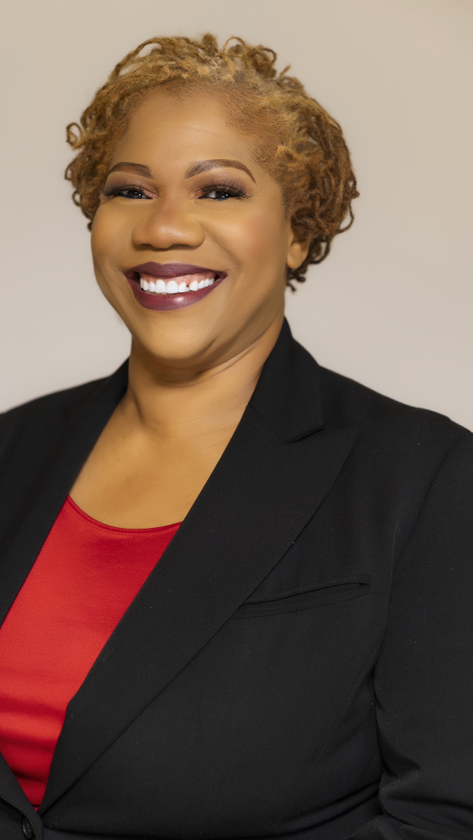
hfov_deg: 22.6
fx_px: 1182
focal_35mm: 53
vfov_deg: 39.2
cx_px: 192
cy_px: 417
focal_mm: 50
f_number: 3.2
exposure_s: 1/200
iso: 50
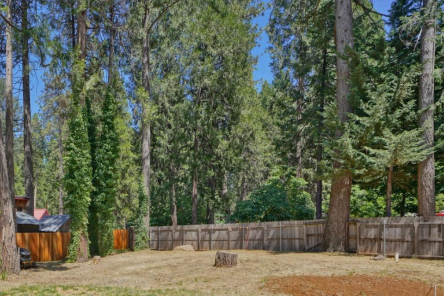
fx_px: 308
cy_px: 227
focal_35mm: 25
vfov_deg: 49.0
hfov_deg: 67.8
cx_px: 122
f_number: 7.1
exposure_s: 1/125
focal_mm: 16
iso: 100
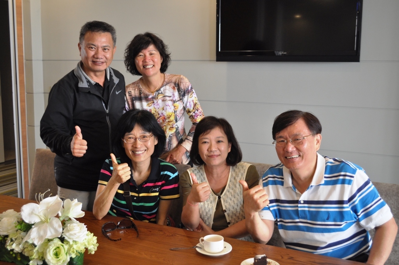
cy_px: 132
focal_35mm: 42
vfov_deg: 31.8
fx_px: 465
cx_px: 200
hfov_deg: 46.5
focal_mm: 28
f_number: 4.5
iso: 560
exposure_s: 1/60
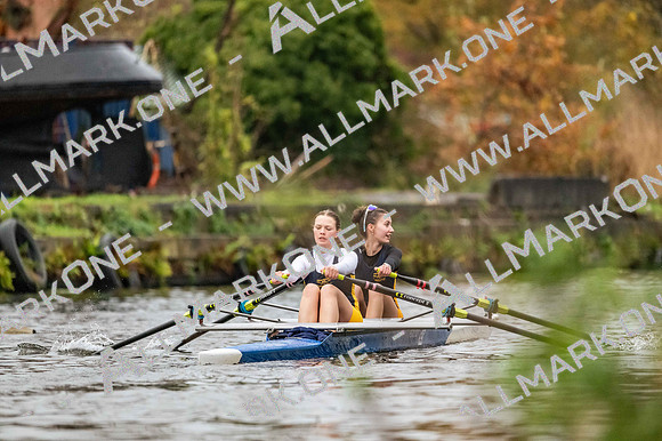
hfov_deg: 5.2
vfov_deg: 3.4
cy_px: 220
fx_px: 7353
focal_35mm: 400
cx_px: 331
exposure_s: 1/2000
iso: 6400
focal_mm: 400
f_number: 4.5
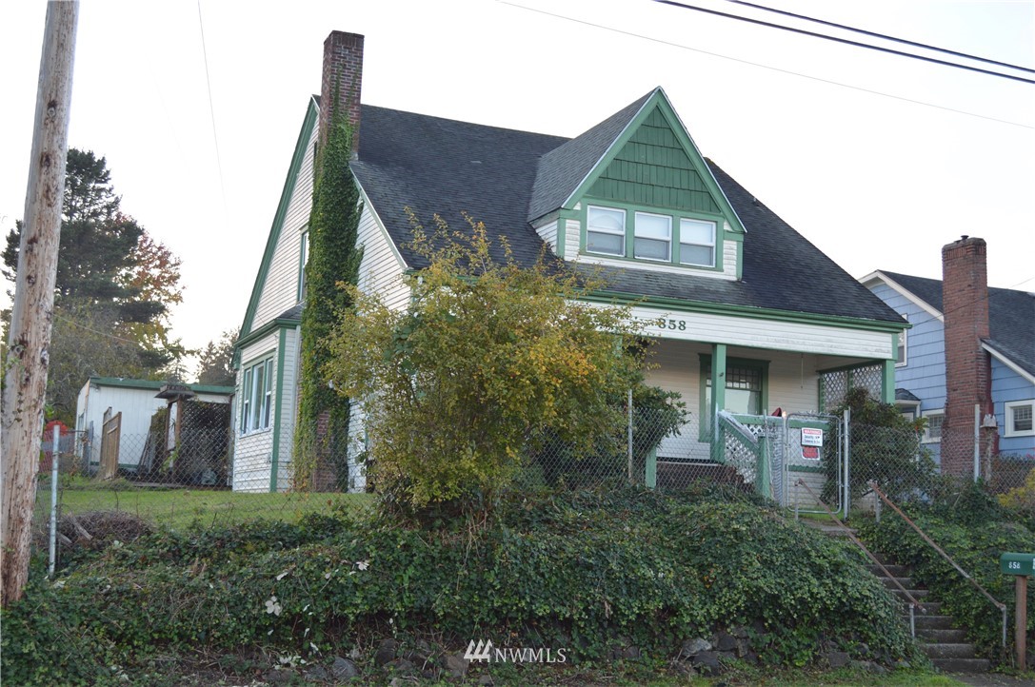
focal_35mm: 48
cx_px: 518
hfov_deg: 41.2
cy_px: 344
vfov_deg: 28.0
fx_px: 1378
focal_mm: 32
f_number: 4.8
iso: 400
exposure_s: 1/125
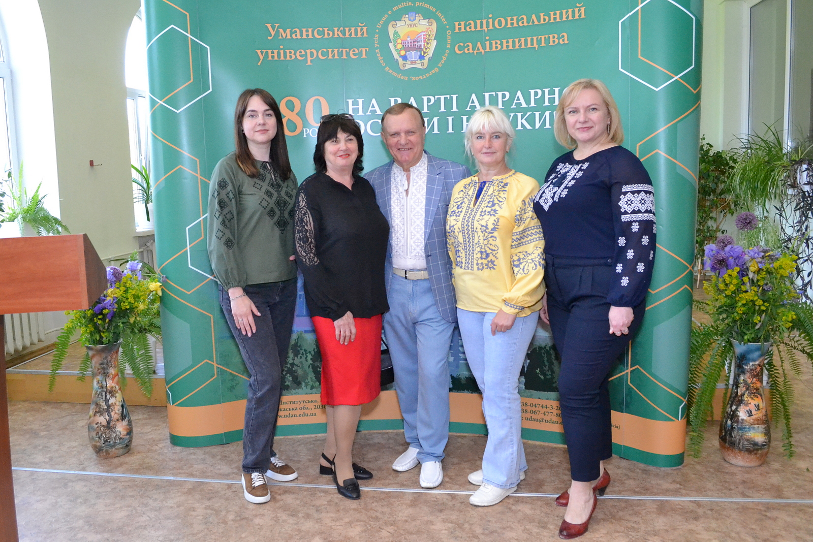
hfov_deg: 61.9
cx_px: 406
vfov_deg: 43.6
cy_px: 271
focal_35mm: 30
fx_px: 678
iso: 3200
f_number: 6.3
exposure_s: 1/250
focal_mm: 20
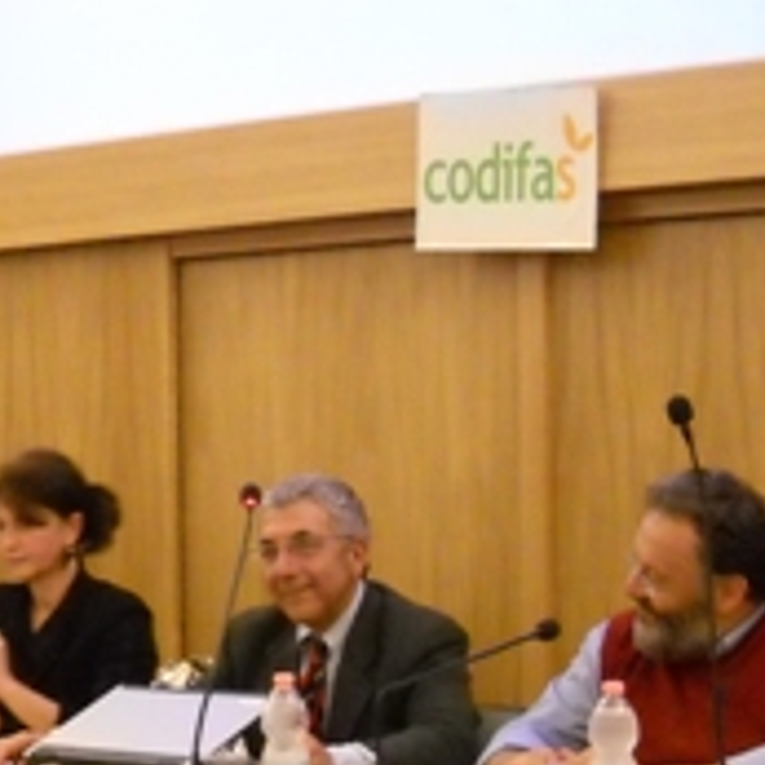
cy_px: 606
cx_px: 265
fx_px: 2350
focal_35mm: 94
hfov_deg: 18.4
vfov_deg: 18.3
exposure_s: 1/23
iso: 800
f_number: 3.1
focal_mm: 6.72
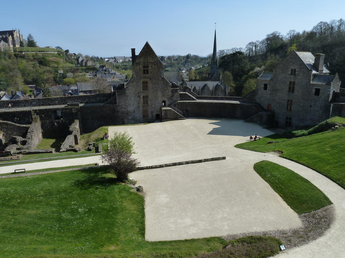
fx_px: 249
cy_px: 129
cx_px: 172
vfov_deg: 54.9
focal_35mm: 25
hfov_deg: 69.4
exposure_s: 1/400
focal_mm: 4.1
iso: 125
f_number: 5
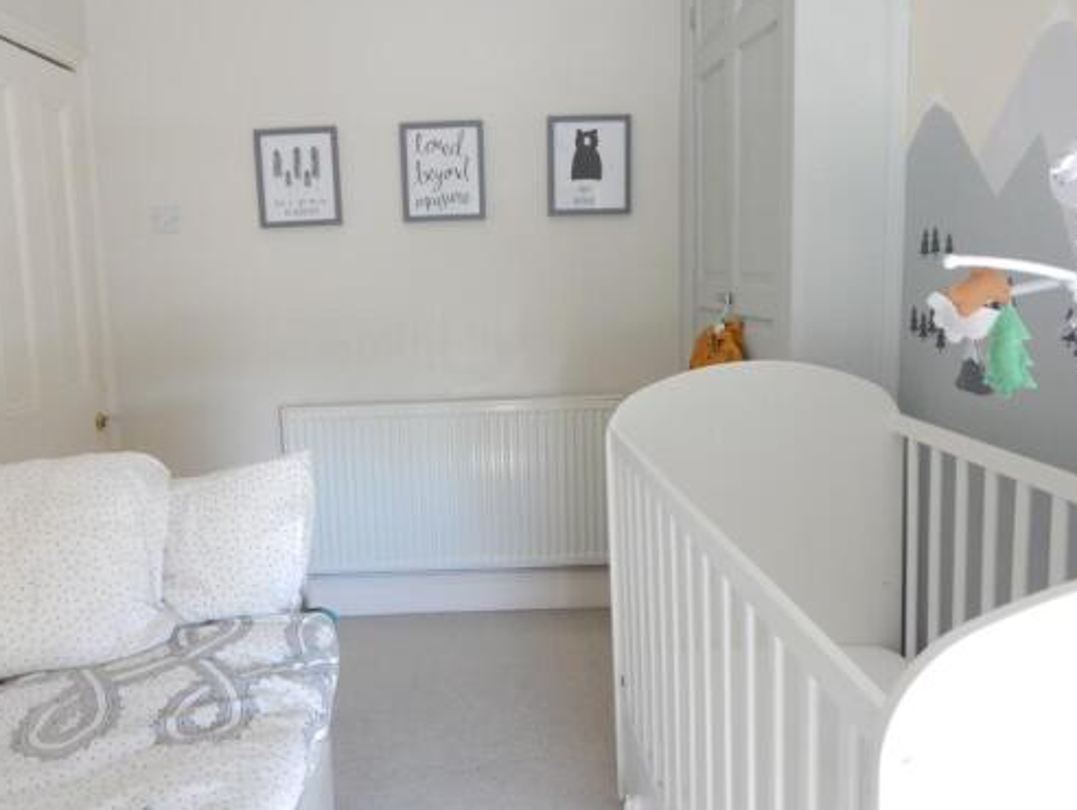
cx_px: 451
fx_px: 810
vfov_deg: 53.0
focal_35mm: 26
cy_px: 362
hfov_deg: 66.8
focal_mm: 4
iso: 200
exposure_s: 1/30
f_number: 3
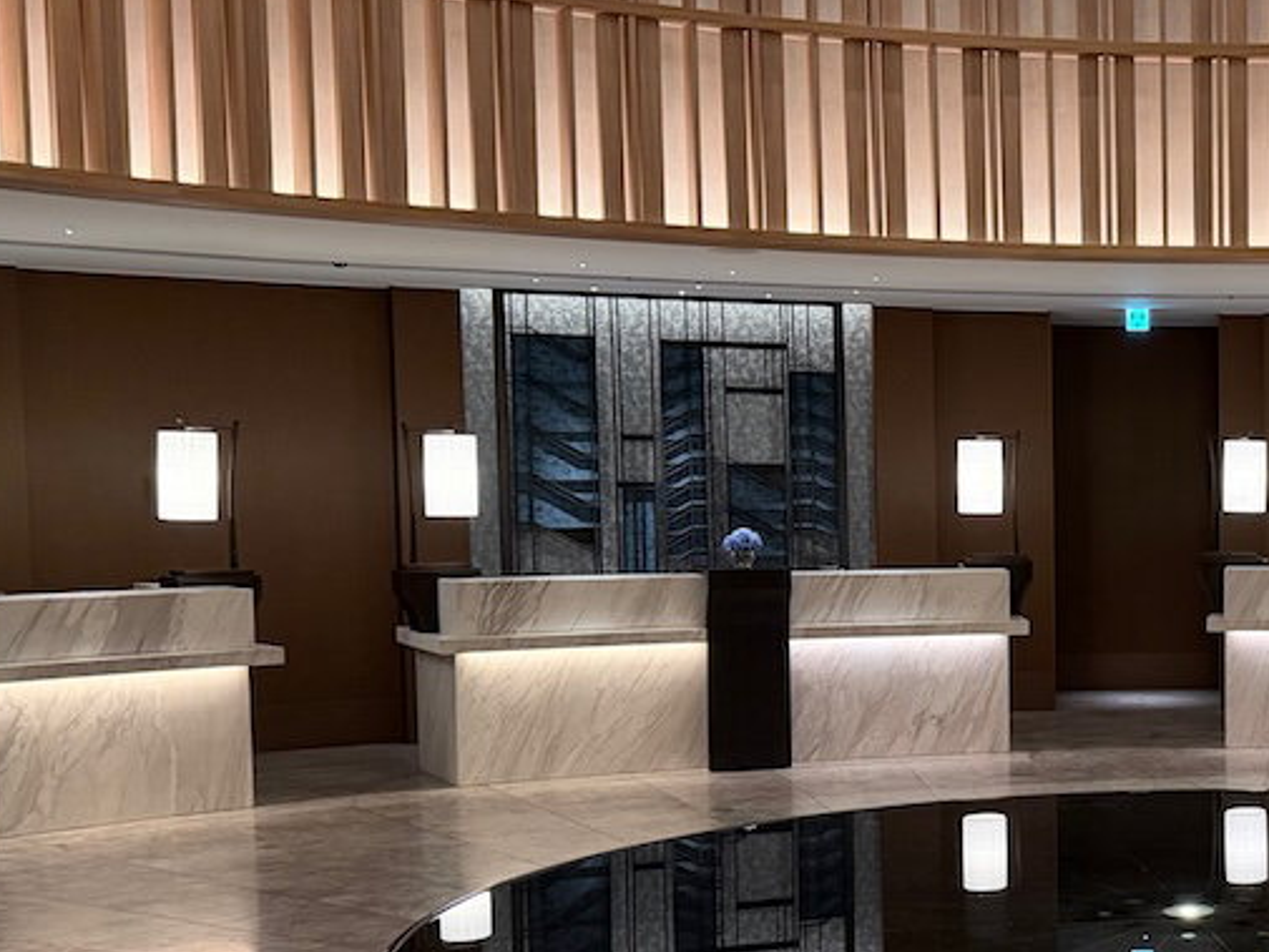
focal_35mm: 57
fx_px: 2090
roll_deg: +0.3
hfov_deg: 30.6
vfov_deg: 25.6
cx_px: 1354
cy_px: 615
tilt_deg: -4.5
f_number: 1.78
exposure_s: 1/59
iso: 400
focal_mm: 6.76
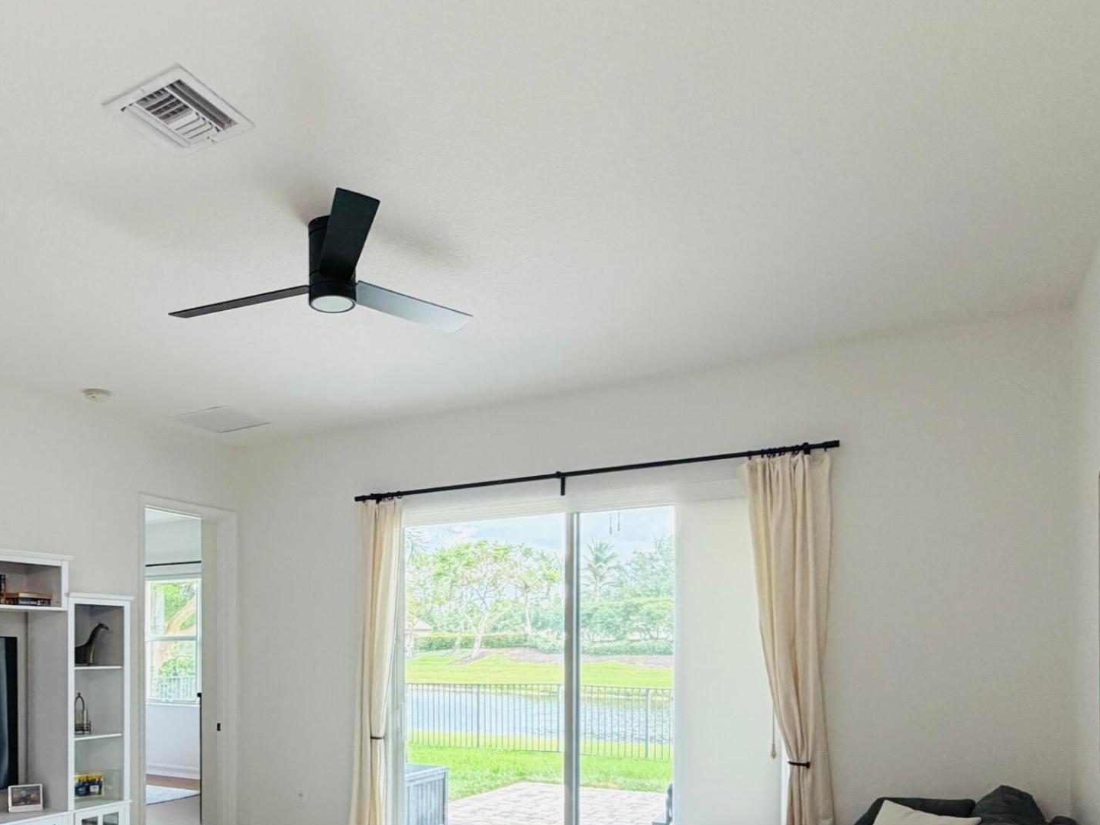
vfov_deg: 47.1
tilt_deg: -1.2
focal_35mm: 28
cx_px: 358
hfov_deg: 61.7
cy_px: 659
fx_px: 890
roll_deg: +0.7
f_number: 2.2
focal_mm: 2.22
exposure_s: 1/60
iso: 200
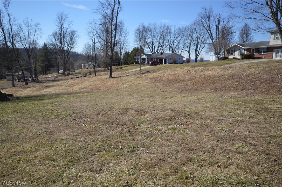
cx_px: 141
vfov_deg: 43.5
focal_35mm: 30
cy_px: 94
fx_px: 235
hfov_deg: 62.0
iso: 100
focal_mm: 20
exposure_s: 1/250
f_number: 8
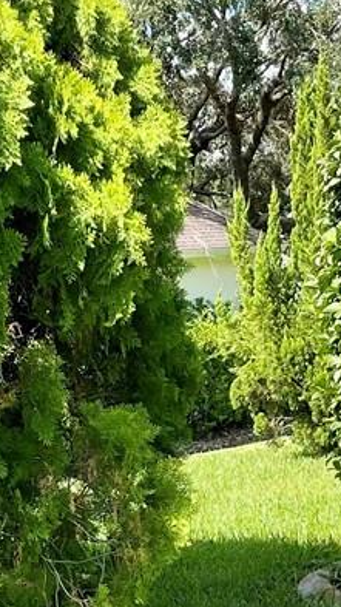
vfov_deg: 19.1
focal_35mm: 111
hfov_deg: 10.9
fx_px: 1785
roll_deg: +1.2
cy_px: 476
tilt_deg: -9.0
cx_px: 137
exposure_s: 1/1200
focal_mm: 5.1
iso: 32
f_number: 1.6
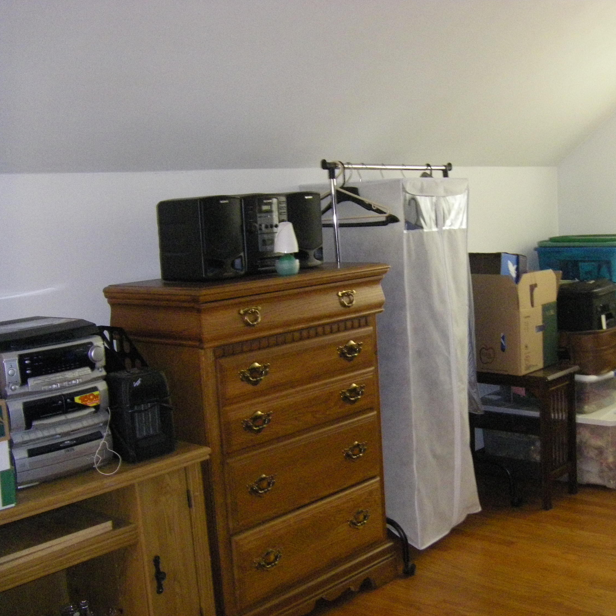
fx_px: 906
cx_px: 376
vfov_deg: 37.6
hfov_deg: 37.4
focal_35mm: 45
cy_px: 307
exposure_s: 1/50
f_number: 3.5
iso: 800
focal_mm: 6.3
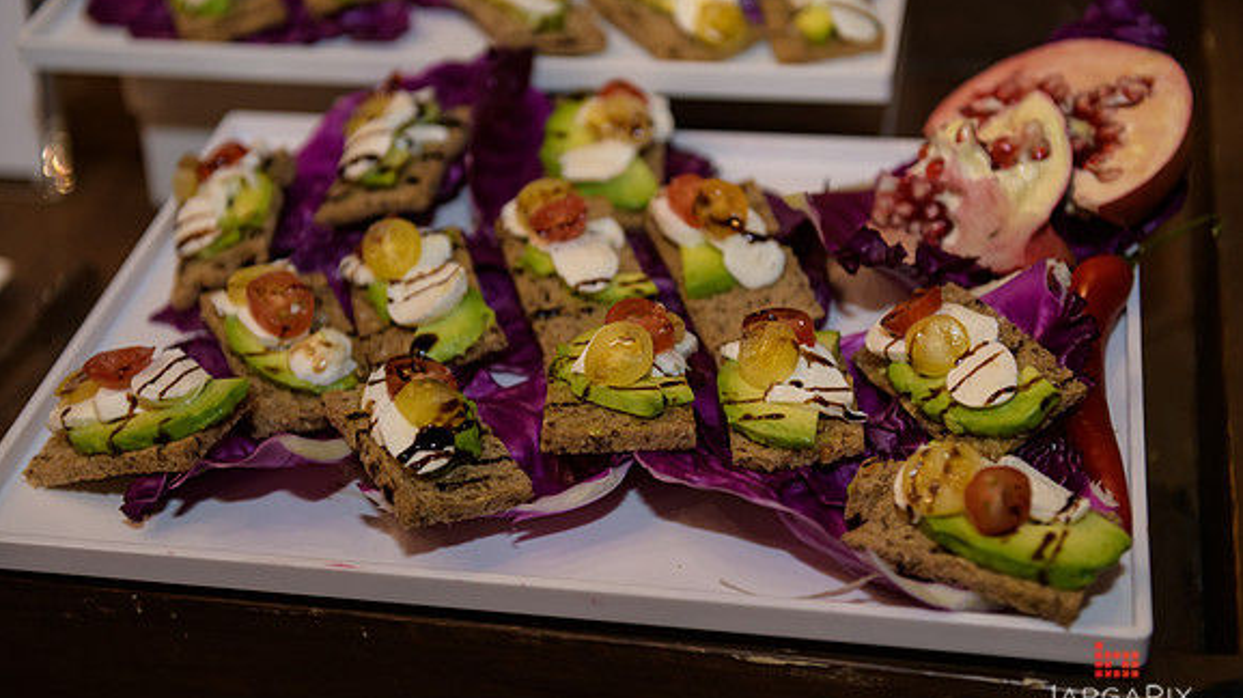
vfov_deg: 20.4
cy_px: 337
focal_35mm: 59
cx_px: 623
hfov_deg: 35.5
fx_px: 1944
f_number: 3.2
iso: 1250
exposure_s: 1/125
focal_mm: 56
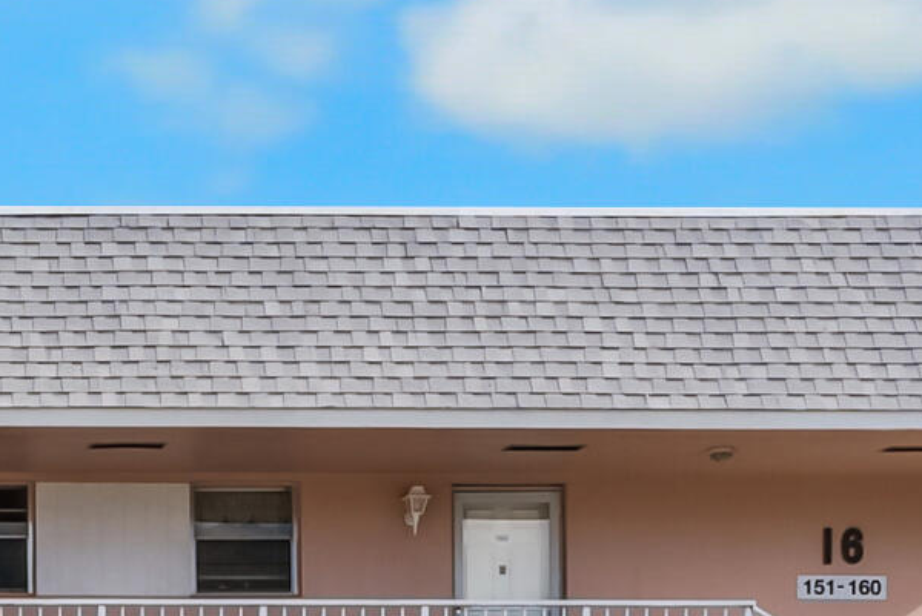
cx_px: -292
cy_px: 864
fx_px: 2050
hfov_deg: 22.5
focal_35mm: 80
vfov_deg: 16.0
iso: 400
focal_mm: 16
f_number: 9
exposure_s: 1/400
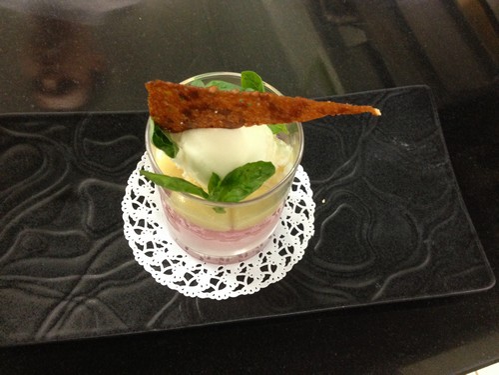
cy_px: 188
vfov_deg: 40.7
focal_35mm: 35
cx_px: 250
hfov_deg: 52.6
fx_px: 505
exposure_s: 1/20
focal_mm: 4.28
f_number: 2.4
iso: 250
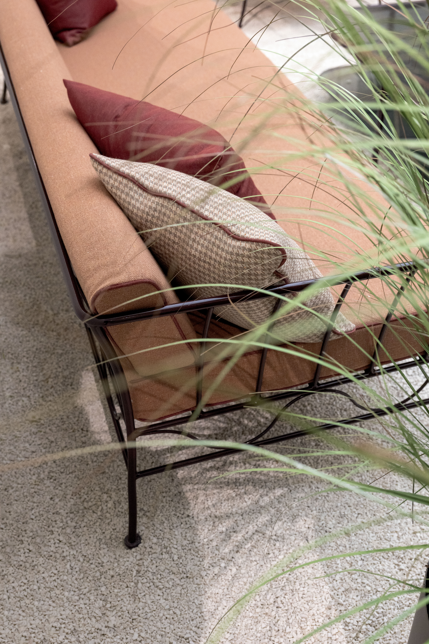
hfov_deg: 29.2
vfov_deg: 42.7
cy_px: 322
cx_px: 214
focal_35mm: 46
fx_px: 822
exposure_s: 1/60
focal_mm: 46
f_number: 6.3
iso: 800
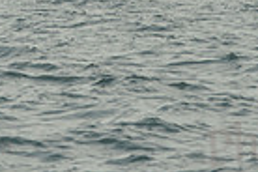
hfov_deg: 5.5
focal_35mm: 377
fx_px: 2702
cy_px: -141
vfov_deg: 3.6
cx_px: 110
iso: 200
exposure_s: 1/1000
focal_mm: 90
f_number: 8
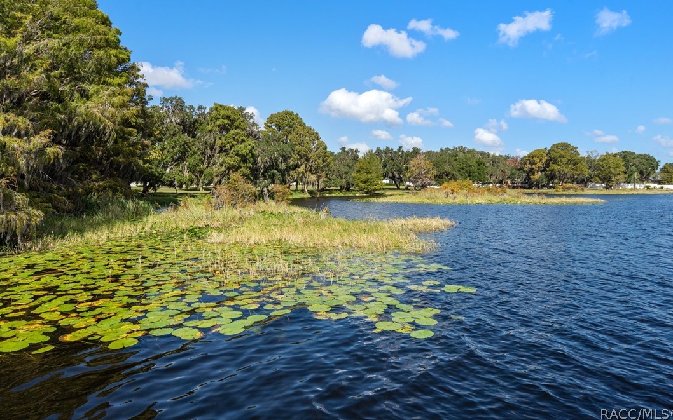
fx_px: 422
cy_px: 195
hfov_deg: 77.2
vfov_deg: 52.9
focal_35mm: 23
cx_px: 340
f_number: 8
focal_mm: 22
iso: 400
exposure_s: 1/1600
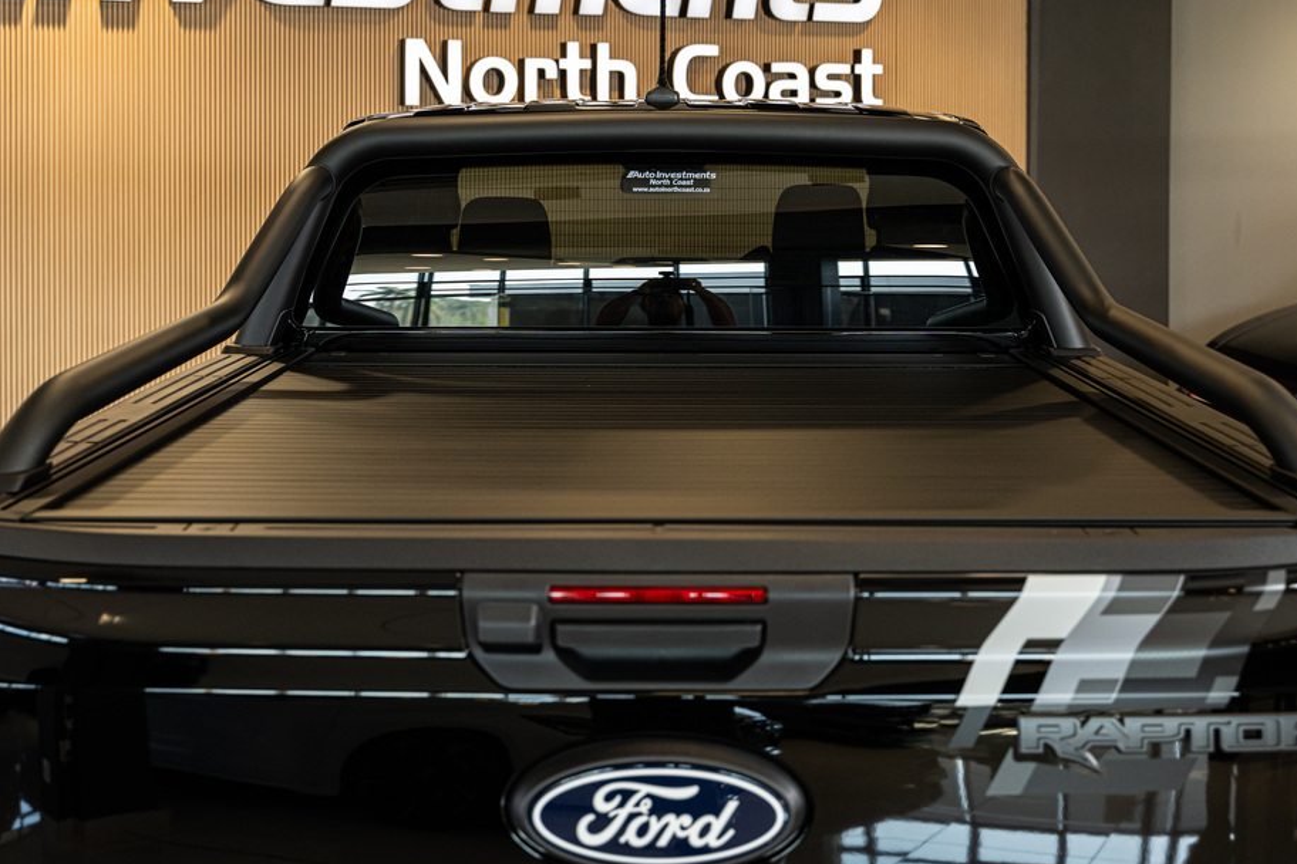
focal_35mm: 46
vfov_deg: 29.2
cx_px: 658
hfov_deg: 42.7
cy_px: 405
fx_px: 1657
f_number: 4
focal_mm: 41
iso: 500
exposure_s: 1/160
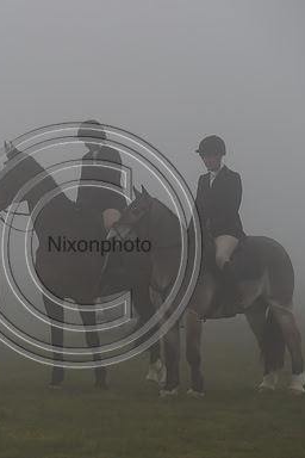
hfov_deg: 6.7
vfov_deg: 10.1
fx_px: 2592
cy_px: 229
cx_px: 66
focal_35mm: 204
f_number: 4
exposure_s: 1/1000
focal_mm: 135
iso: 560
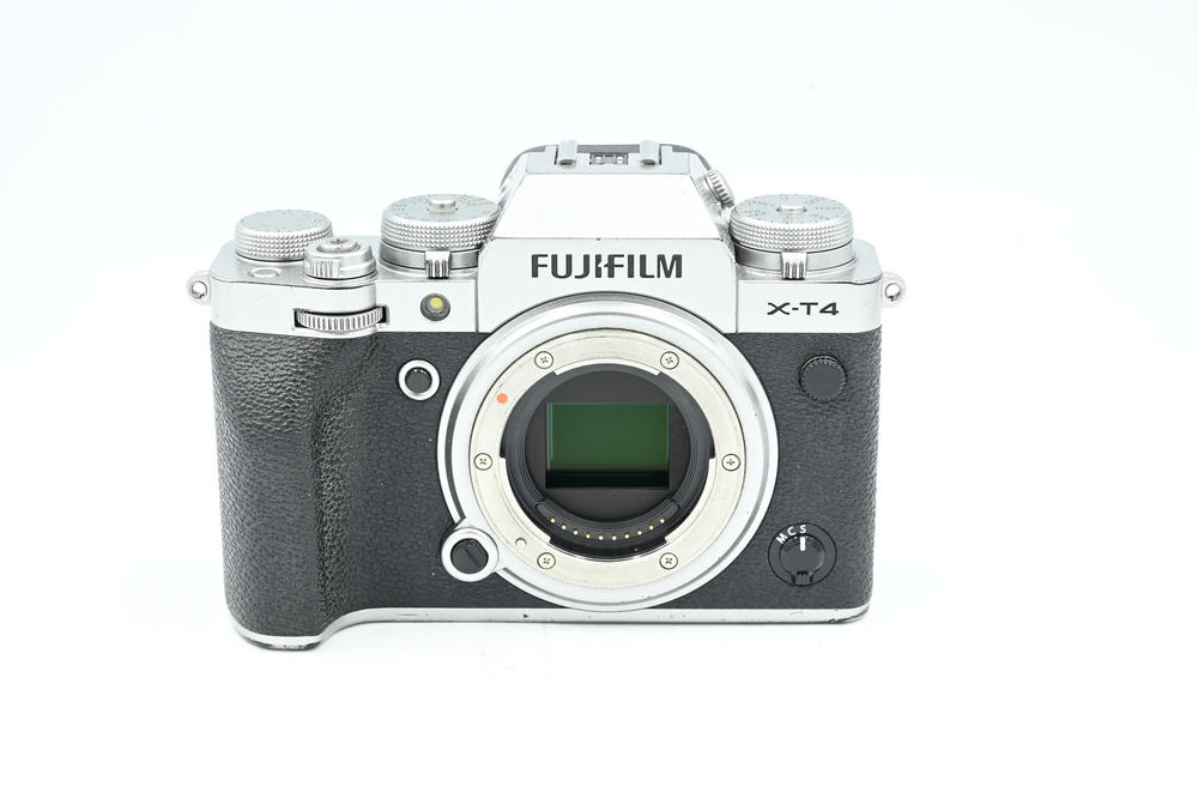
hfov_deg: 28.8
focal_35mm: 70
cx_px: 599
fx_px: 2330
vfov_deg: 19.5
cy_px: 400
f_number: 14
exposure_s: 1/6
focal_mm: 70
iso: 100
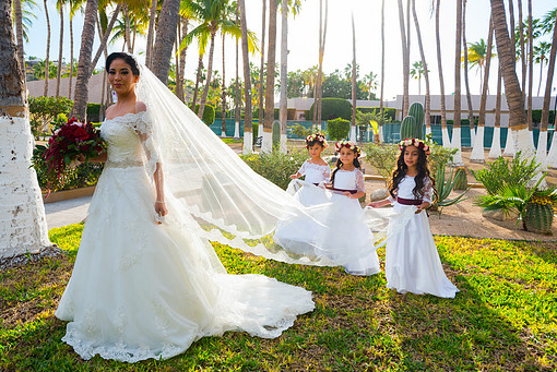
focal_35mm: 25
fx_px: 387
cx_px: 261
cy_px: 178
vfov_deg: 51.4
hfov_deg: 71.4
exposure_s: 1/250
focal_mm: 22
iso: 320
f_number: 5
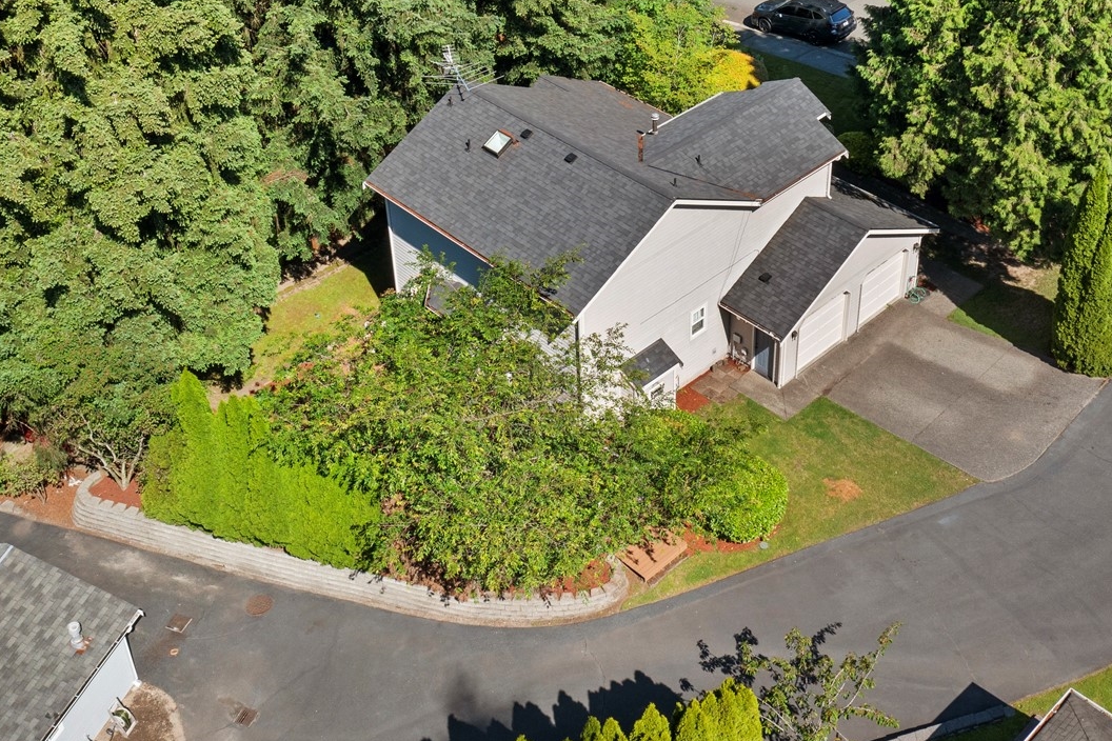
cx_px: 632
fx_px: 1390
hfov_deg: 43.5
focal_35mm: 45
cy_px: 160
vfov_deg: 29.3
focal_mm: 10.26
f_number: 5
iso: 200
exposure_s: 1/120
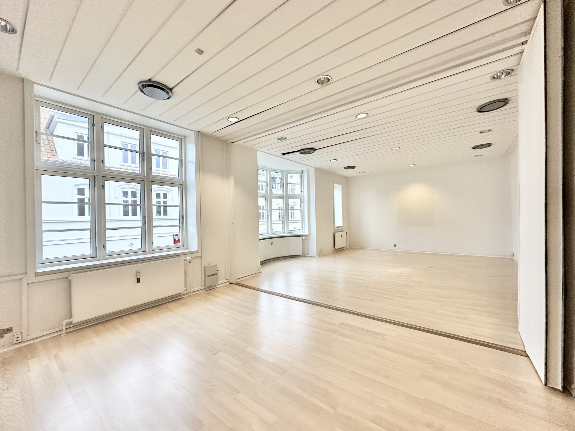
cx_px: 288
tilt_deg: +0.4
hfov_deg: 102.1
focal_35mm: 14
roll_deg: +1.4
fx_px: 233
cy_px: 216
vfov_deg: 85.7
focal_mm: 2.22
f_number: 2.2
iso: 200
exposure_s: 1/100
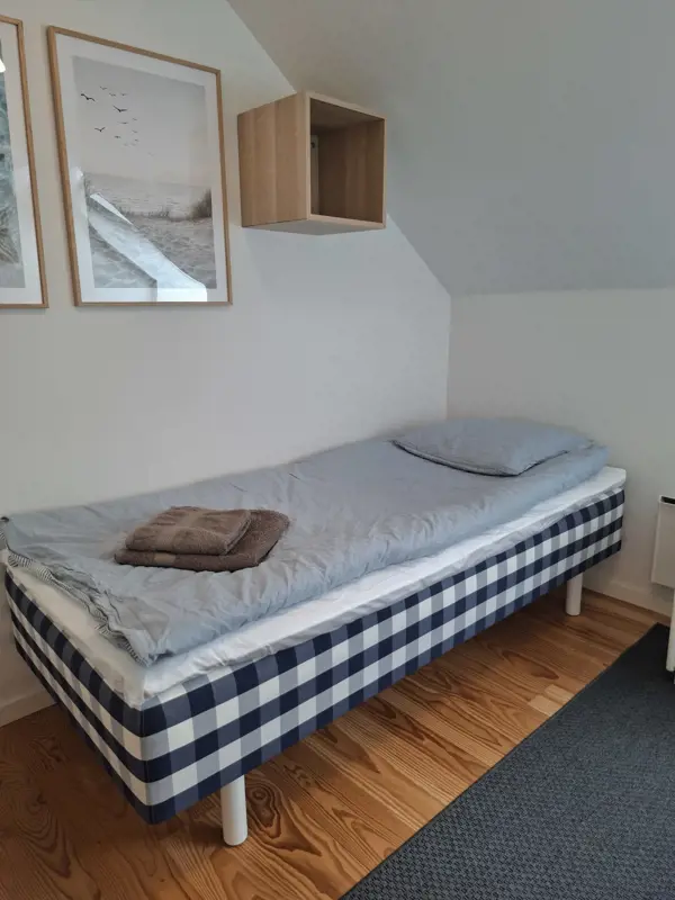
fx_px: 598
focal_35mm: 23
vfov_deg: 73.9
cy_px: 450
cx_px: 338
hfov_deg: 58.9
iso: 100
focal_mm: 5.54
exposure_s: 1/100
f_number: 1.8
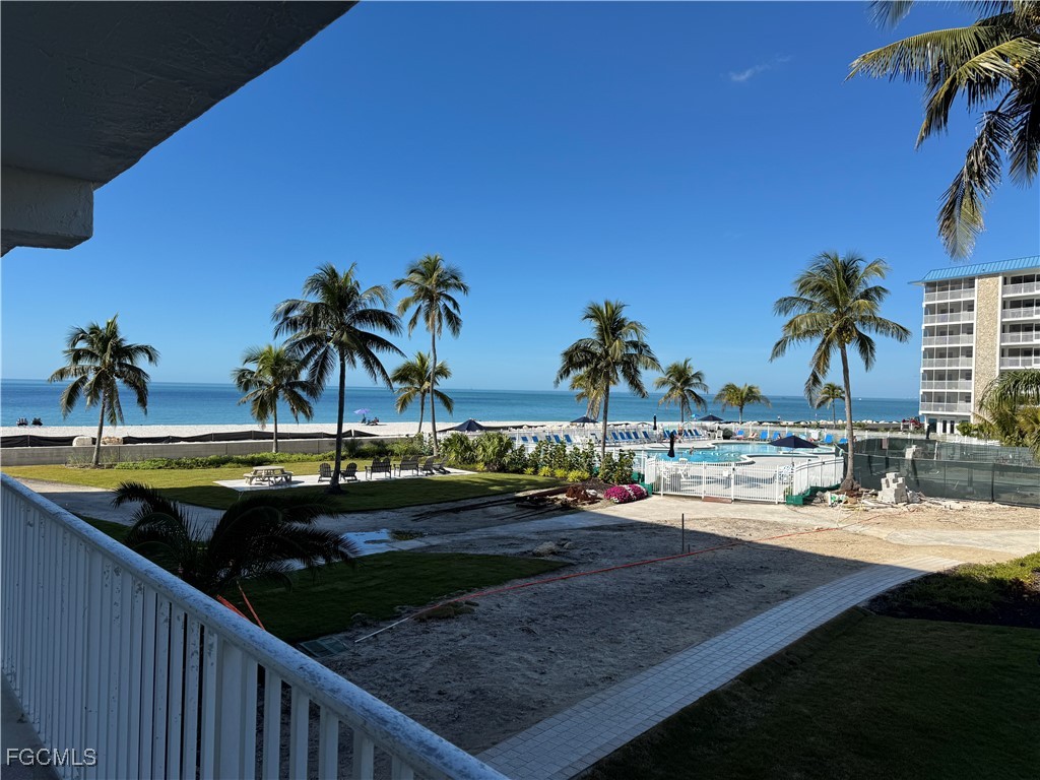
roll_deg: -1.3
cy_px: 390
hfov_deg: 71.6
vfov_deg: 56.8
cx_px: 520
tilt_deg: -1.5
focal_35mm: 24
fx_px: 721
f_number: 1.78
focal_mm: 6.76
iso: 80
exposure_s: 1/5814
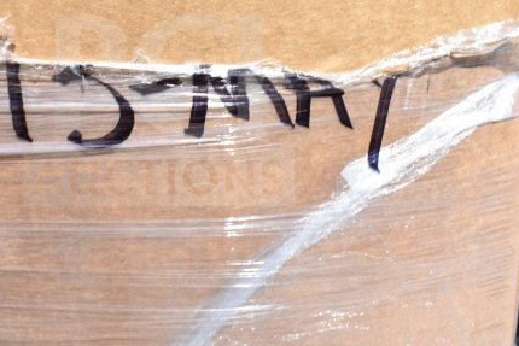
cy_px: 110
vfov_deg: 29.8
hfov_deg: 43.0
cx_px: 158
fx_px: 645
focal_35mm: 45
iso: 200
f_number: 8
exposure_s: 1/250
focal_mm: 21
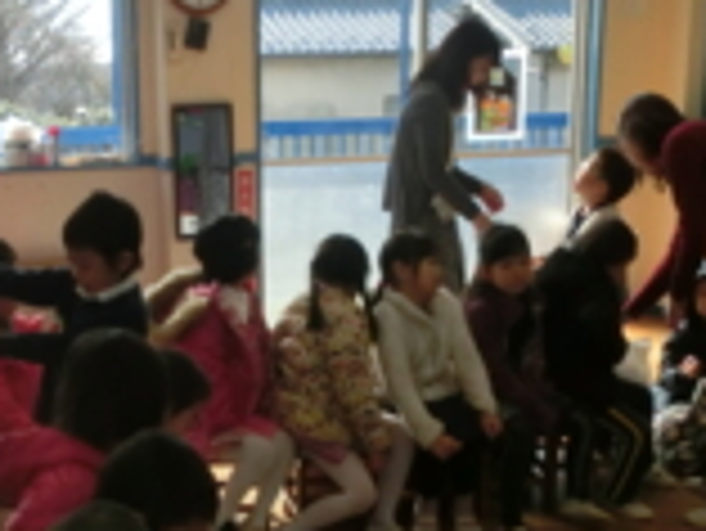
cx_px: 220
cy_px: 414
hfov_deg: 31.3
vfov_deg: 23.7
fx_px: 1245
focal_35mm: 61
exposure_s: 1/1000
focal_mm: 4.24
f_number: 3
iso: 320
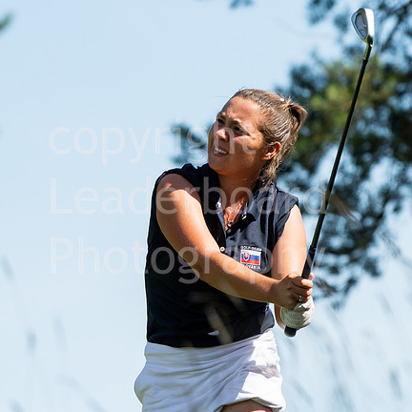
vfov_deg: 3.1
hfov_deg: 3.1
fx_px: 7514
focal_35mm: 558
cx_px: 258
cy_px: 182
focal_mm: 260
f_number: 6.3
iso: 640
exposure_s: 1/1600
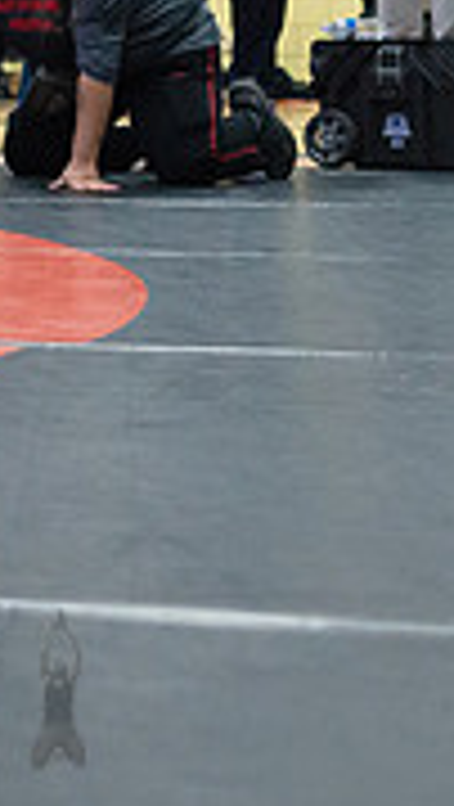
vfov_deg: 16.1
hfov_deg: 8.2
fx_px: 2797
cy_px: 34
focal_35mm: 131
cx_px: -814
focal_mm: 35
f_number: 4
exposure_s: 1/400
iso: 4000
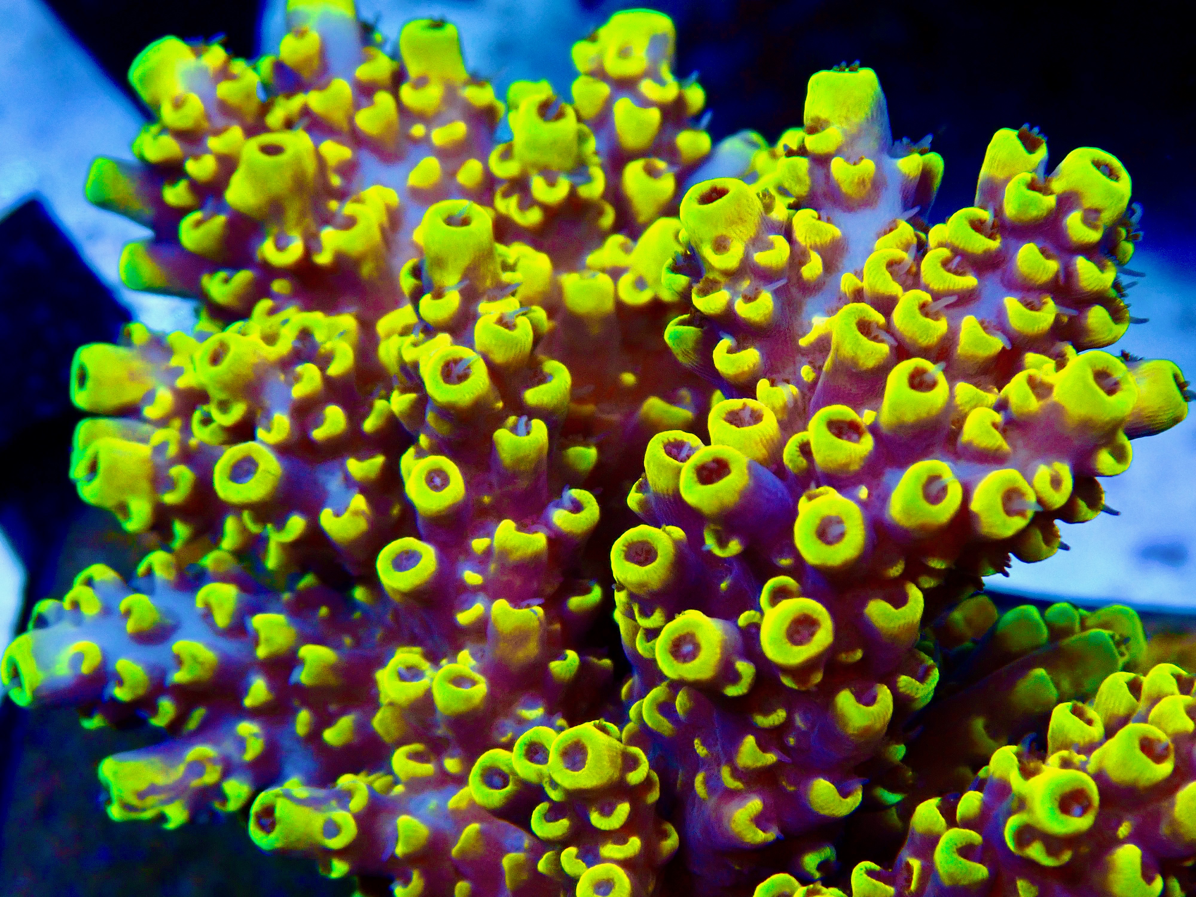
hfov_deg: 19.6
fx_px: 3455
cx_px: 598
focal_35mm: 100
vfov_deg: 14.8
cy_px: 448
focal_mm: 18
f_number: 6.3
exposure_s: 1/200
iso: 200
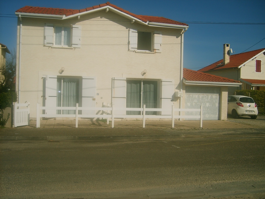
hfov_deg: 52.6
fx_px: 268
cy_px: 100
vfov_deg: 40.7
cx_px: 132
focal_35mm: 35
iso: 50
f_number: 7.1
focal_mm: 5.8
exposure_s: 1/350
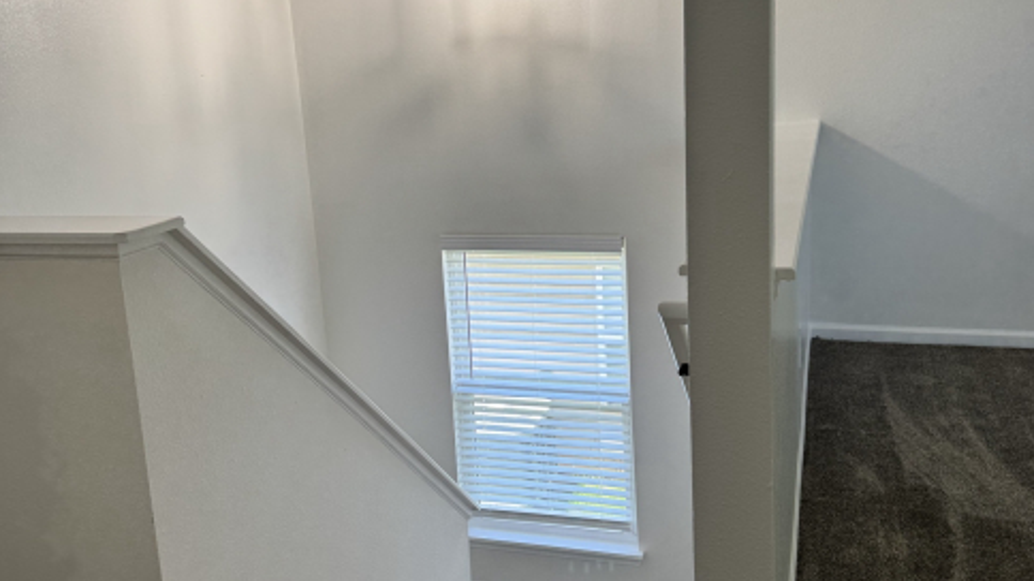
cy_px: 245
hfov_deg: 55.3
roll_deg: +3.0
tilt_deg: -13.3
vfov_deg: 32.7
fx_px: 987
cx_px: 526
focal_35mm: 36
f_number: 1.78
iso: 64
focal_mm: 6.76
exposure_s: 1/120
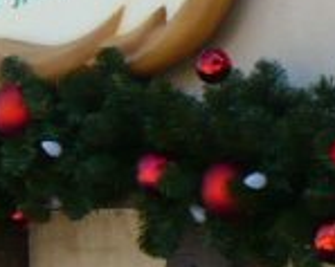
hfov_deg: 12.3
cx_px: -49
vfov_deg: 9.9
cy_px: -7
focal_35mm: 154
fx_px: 1526
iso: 100
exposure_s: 1/320
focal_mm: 6.1
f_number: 2.8
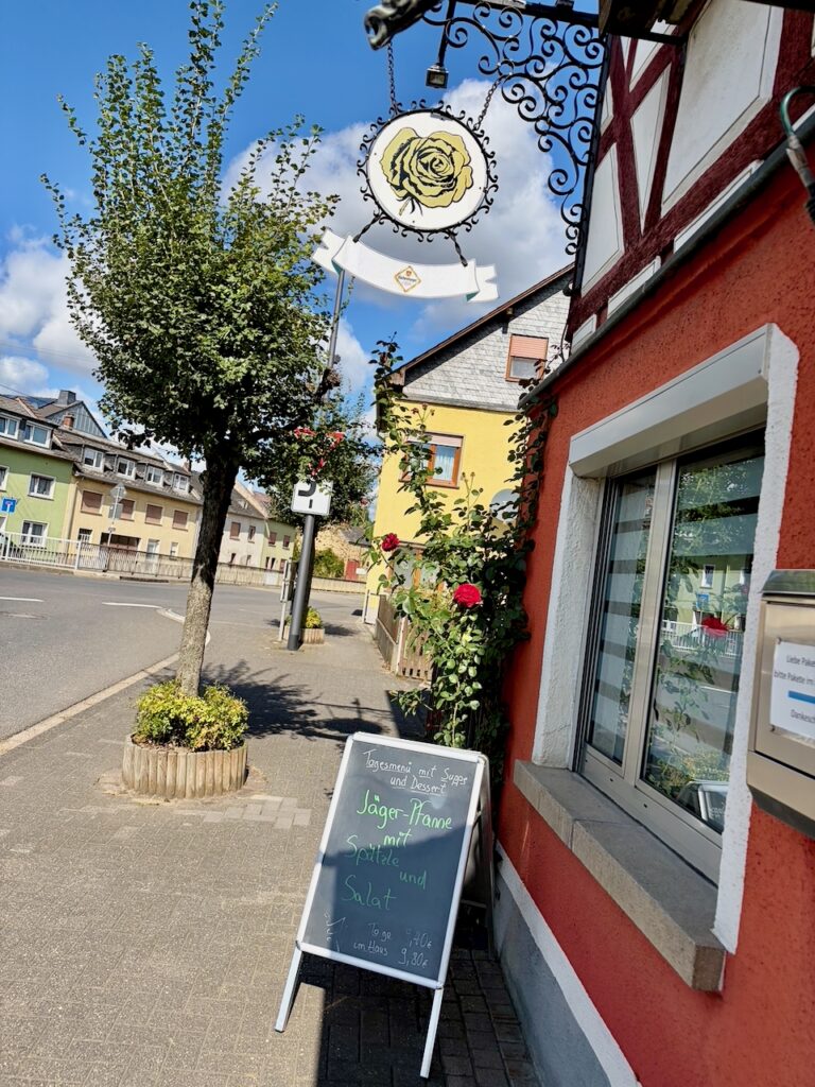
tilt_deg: +6.8
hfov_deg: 53.1
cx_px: 408
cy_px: 544
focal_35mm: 26
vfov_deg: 67.3
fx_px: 816
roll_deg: -7.0
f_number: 1.6
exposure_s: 1/4950
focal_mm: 5.96
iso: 64
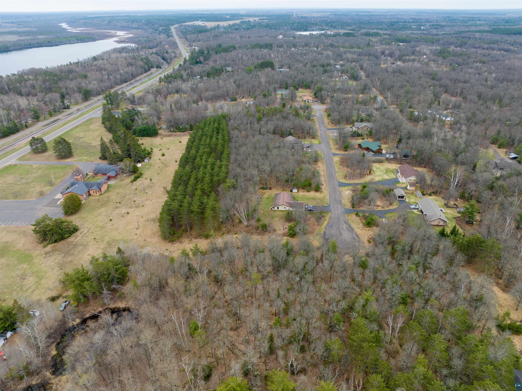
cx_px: 261
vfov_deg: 56.8
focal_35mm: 24
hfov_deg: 71.6
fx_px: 362
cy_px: 196
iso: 200
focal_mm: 12.29
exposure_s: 1/640
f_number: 2.8
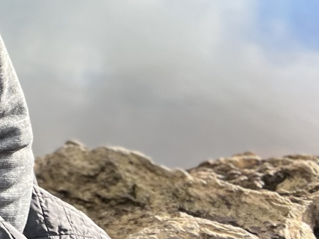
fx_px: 1171
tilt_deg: -10.0
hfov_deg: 13.9
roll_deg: -0.5
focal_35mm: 127
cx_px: -245
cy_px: -158
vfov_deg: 11.1
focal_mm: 5.7
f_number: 1.5
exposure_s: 1/909
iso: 50
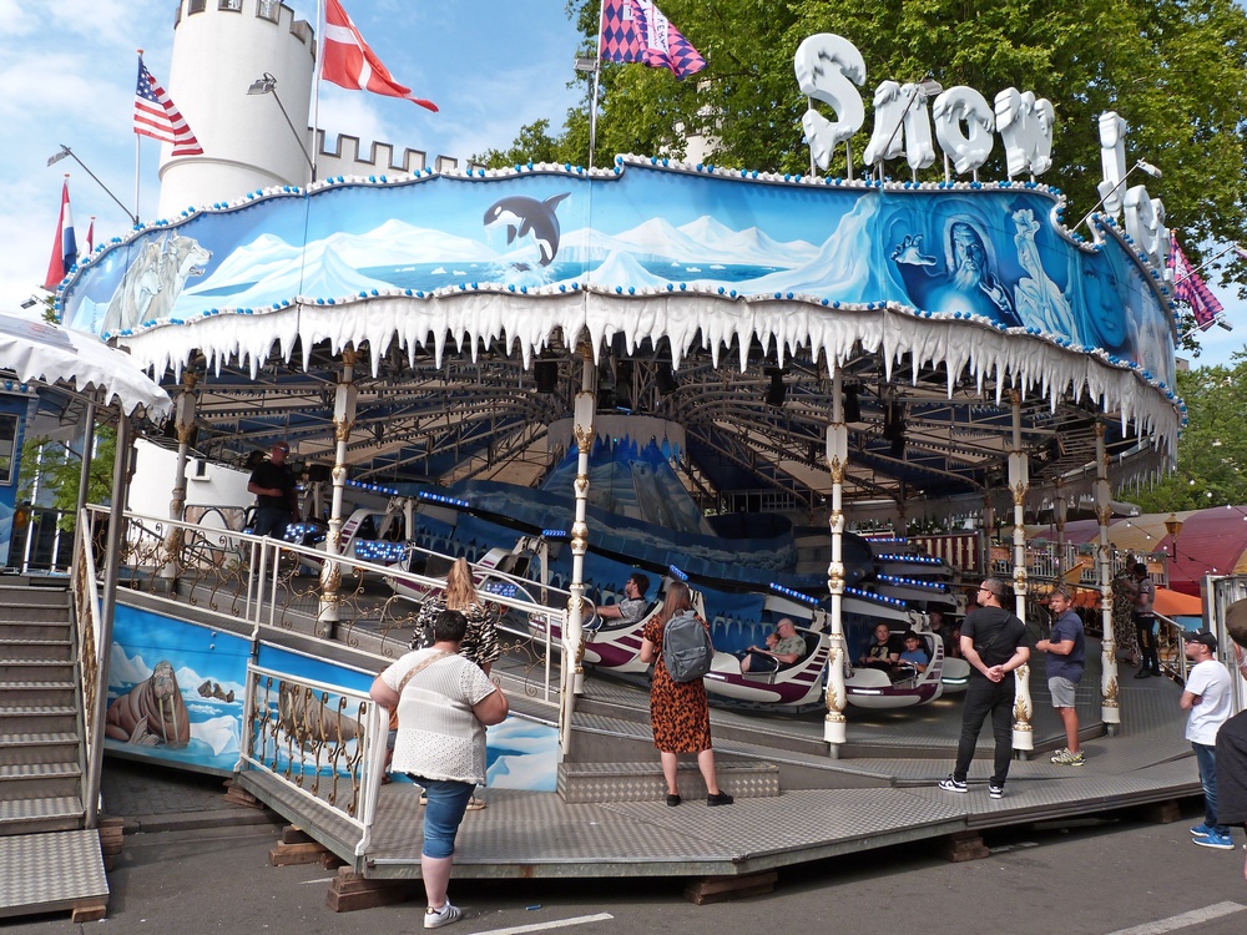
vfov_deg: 54.9
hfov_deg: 69.4
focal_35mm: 25
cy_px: 468
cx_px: 624
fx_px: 901
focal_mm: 4.5
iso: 100
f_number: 5.6
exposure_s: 1/250
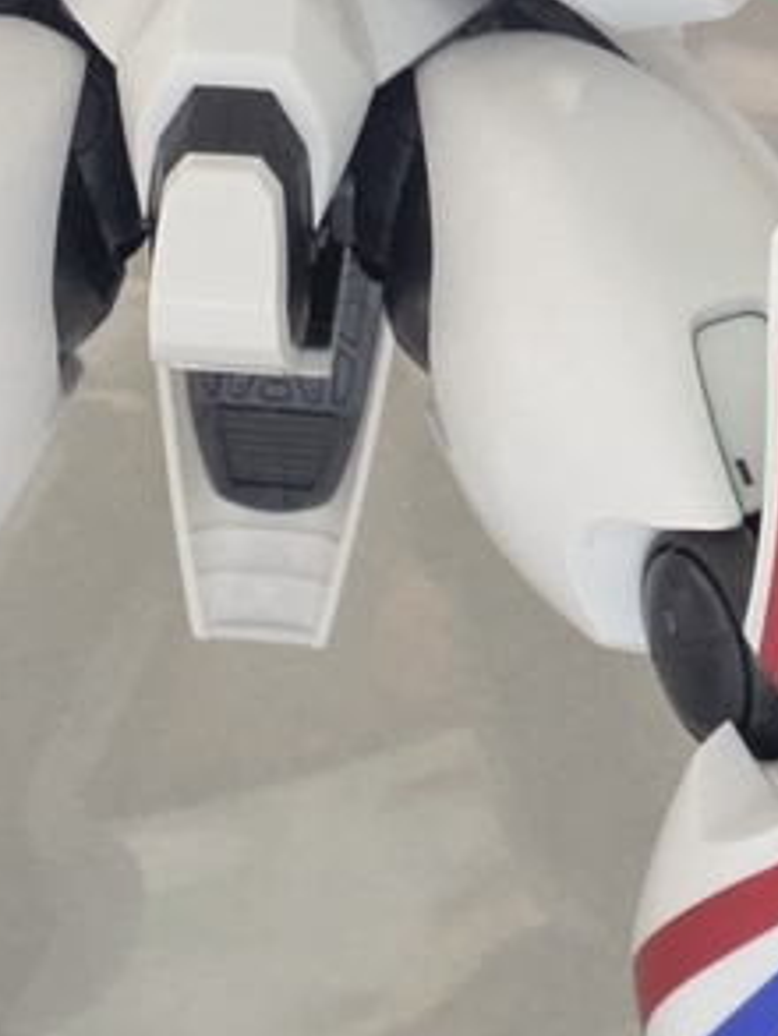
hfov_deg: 7.1
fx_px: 6259
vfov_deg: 9.5
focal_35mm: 209
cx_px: 290
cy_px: 304
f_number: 1.89
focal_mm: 5.43
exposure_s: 1/40
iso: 384
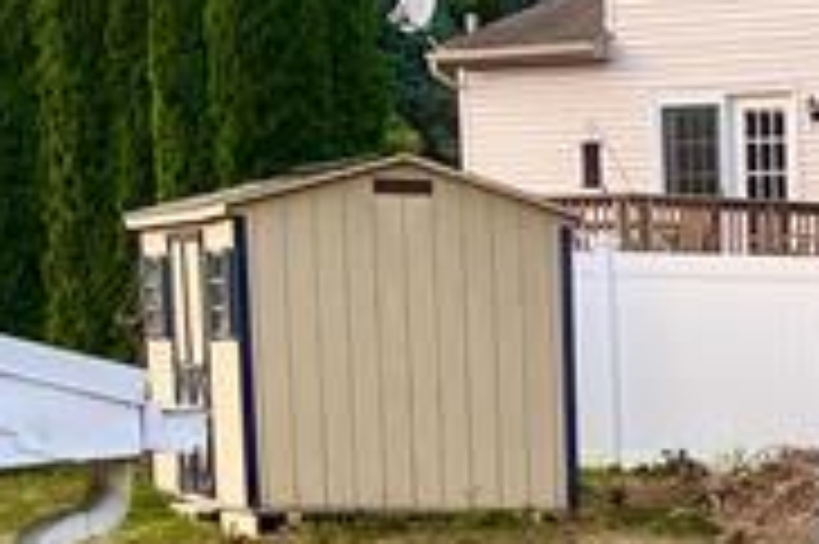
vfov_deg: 8.4
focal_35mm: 152
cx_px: 1242
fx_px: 3455
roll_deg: -0.6
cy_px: 1205
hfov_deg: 12.8
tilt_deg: -14.4
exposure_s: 1/481
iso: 50
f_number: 1.6
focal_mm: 5.1
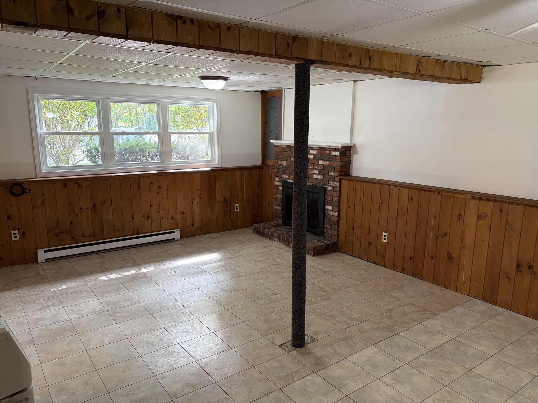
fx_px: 404
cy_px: 202
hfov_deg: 67.3
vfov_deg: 53.1
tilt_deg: -11.2
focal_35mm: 26
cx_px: 269
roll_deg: -0.6
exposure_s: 1/60
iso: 160
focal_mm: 5.96
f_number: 1.6
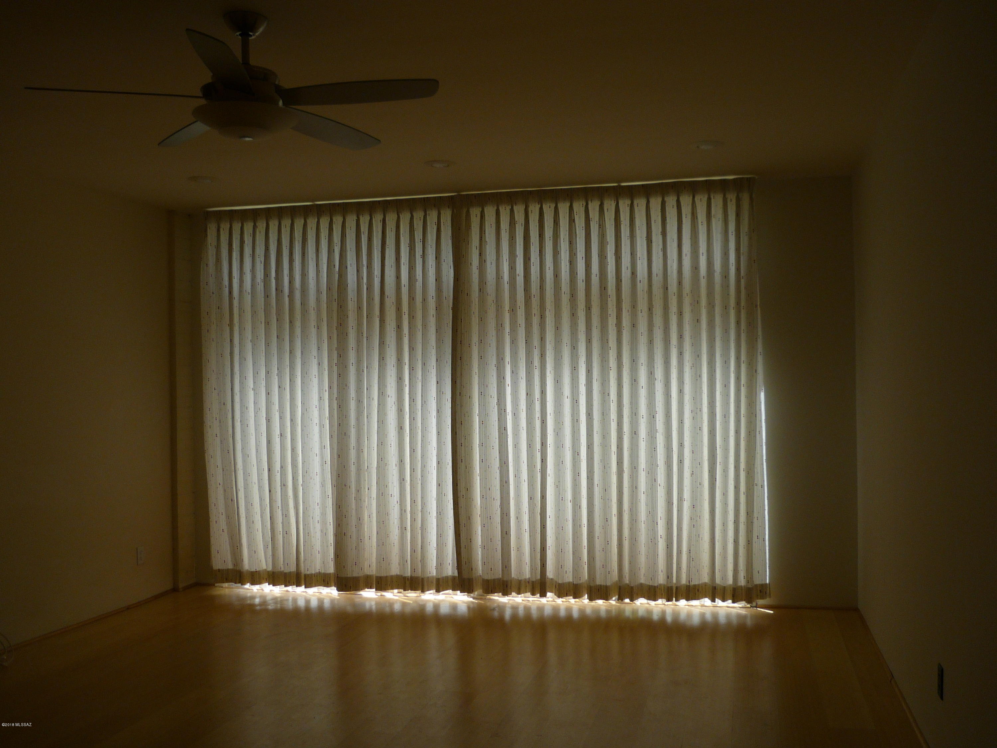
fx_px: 950
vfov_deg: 42.9
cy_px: 374
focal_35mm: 33
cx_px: 498
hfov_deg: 55.4
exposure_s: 1/125
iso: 100
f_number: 2.8
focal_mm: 5.5
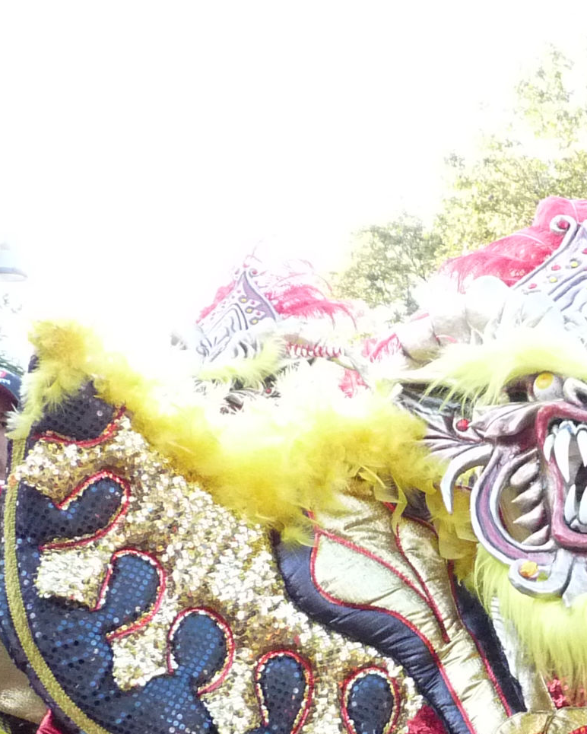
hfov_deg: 16.7
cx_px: 697
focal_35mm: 88
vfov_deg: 21.5
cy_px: 587
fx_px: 1911
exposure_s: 1/250
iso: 400
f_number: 2.8
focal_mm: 4.8
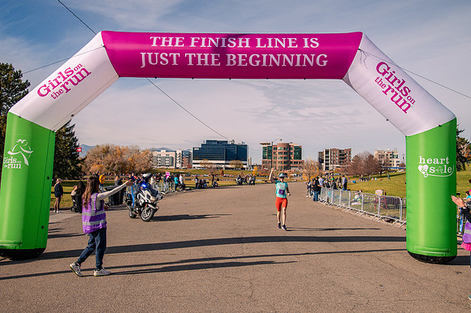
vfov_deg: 38.6
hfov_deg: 55.6
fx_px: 447
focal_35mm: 34
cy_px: 142
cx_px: 229
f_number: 5.6
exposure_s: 1/5000
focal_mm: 31
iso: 800
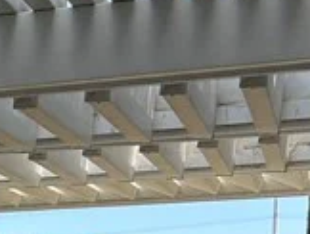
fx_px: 1471
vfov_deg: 8.7
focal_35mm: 164
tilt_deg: -3.9
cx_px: -499
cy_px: 432
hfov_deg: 10.1
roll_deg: +1.0
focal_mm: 5.7
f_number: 1.5
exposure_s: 1/1079
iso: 50
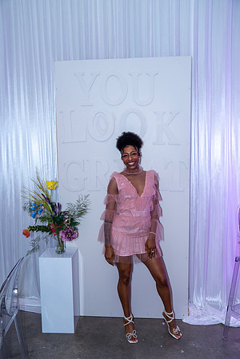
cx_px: 120
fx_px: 310
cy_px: 180
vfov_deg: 60.3
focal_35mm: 31
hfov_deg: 42.3
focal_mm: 31
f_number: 3.5
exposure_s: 1/125
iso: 800
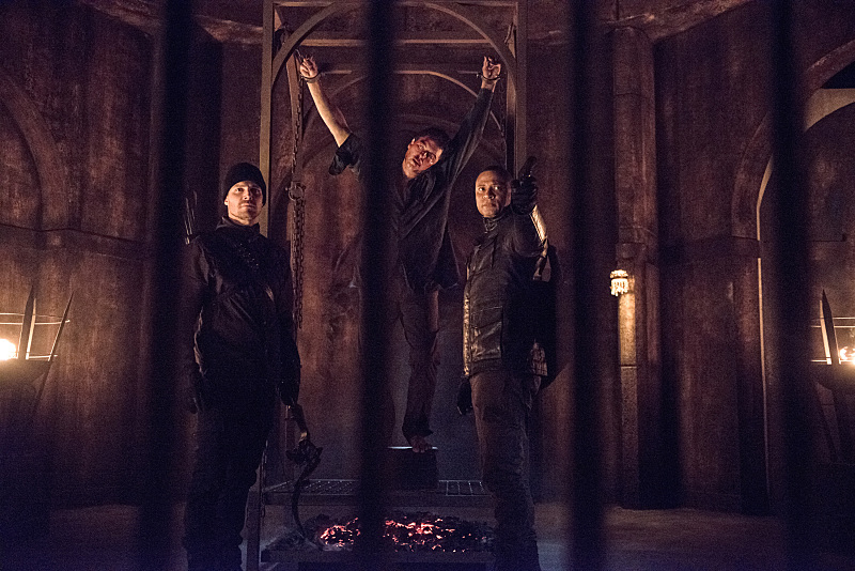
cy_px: 286
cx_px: 428
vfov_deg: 33.4
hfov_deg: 48.4
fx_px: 950
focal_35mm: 40
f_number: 2.8
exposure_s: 1/160
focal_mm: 40
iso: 6400
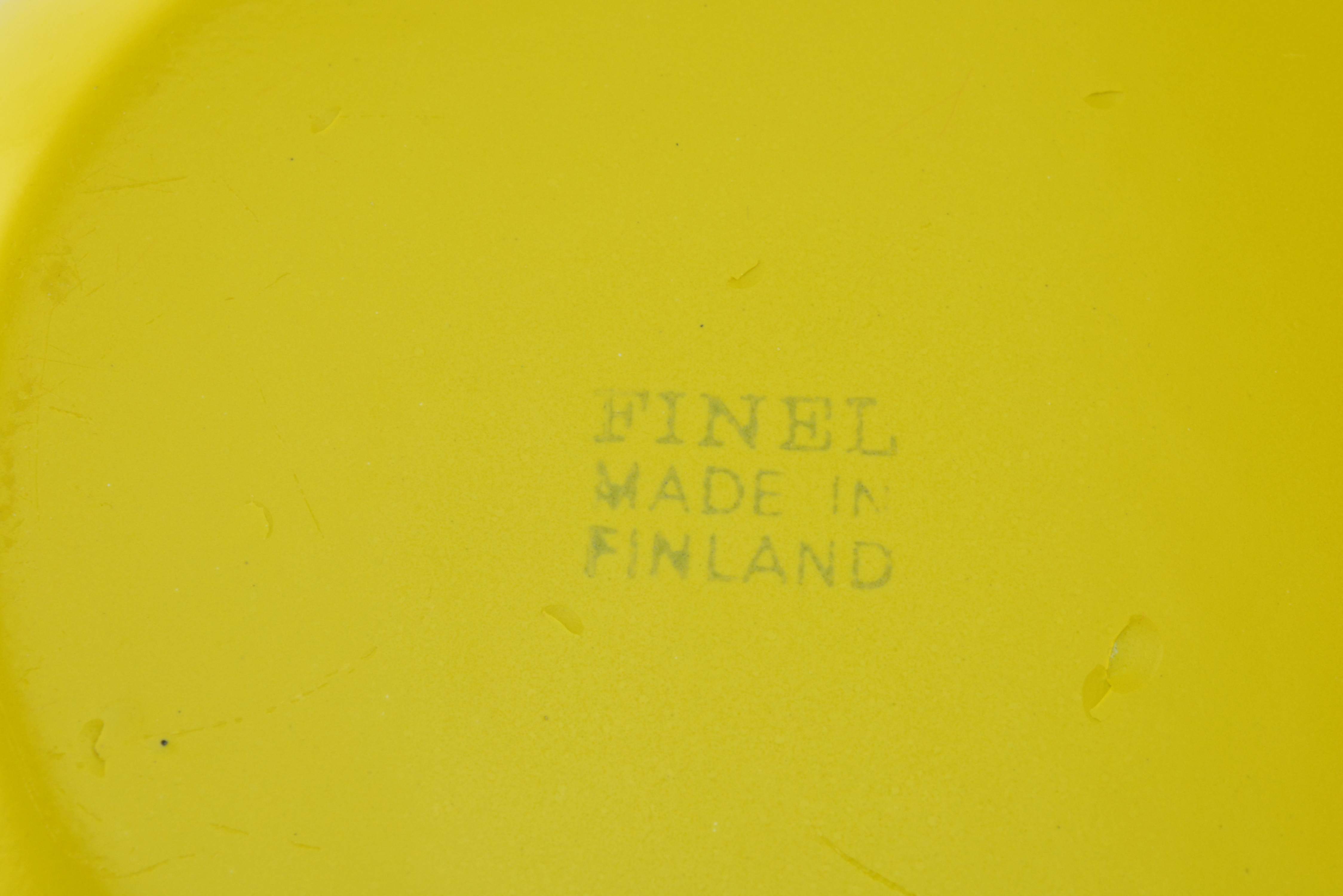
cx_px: 672
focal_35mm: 72
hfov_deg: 28.1
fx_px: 2687
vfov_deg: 18.9
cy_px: 448
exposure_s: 1/15
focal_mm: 48
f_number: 22
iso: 1250
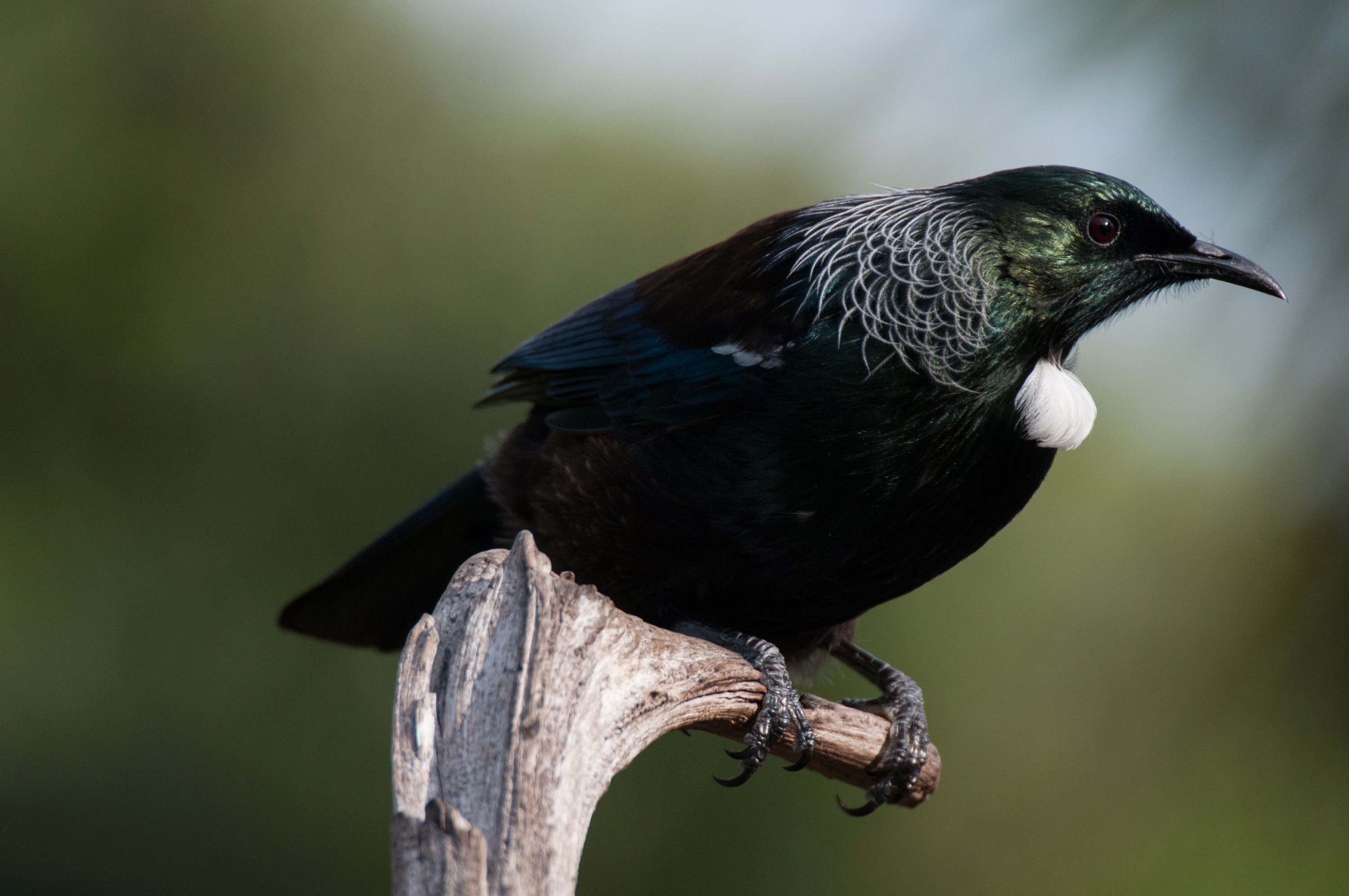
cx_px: 674
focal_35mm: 690
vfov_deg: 2.0
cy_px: 448
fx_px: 25826
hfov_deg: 3.0
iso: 500
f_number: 6.3
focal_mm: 460
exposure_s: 1/1250
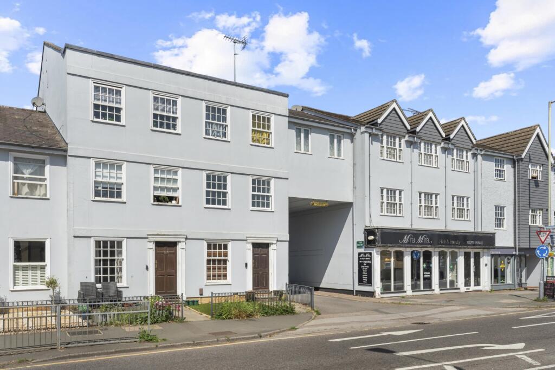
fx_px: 432
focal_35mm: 28
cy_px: 185
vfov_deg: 46.4
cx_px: 278
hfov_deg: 65.5
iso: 320
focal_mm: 28
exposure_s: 1/250
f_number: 8
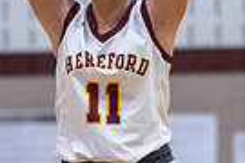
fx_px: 5002
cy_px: 251
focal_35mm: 735
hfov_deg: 2.8
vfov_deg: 1.9
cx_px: 25
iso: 1600
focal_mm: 85
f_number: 1.8
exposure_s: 1/1250
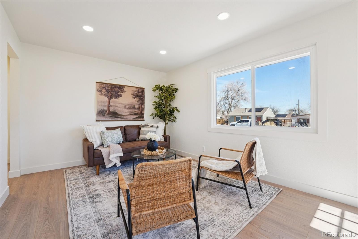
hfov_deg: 104.3
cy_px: 120
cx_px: 179
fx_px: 139
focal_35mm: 14
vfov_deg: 81.2
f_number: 8
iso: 250
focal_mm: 14
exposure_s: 1/30
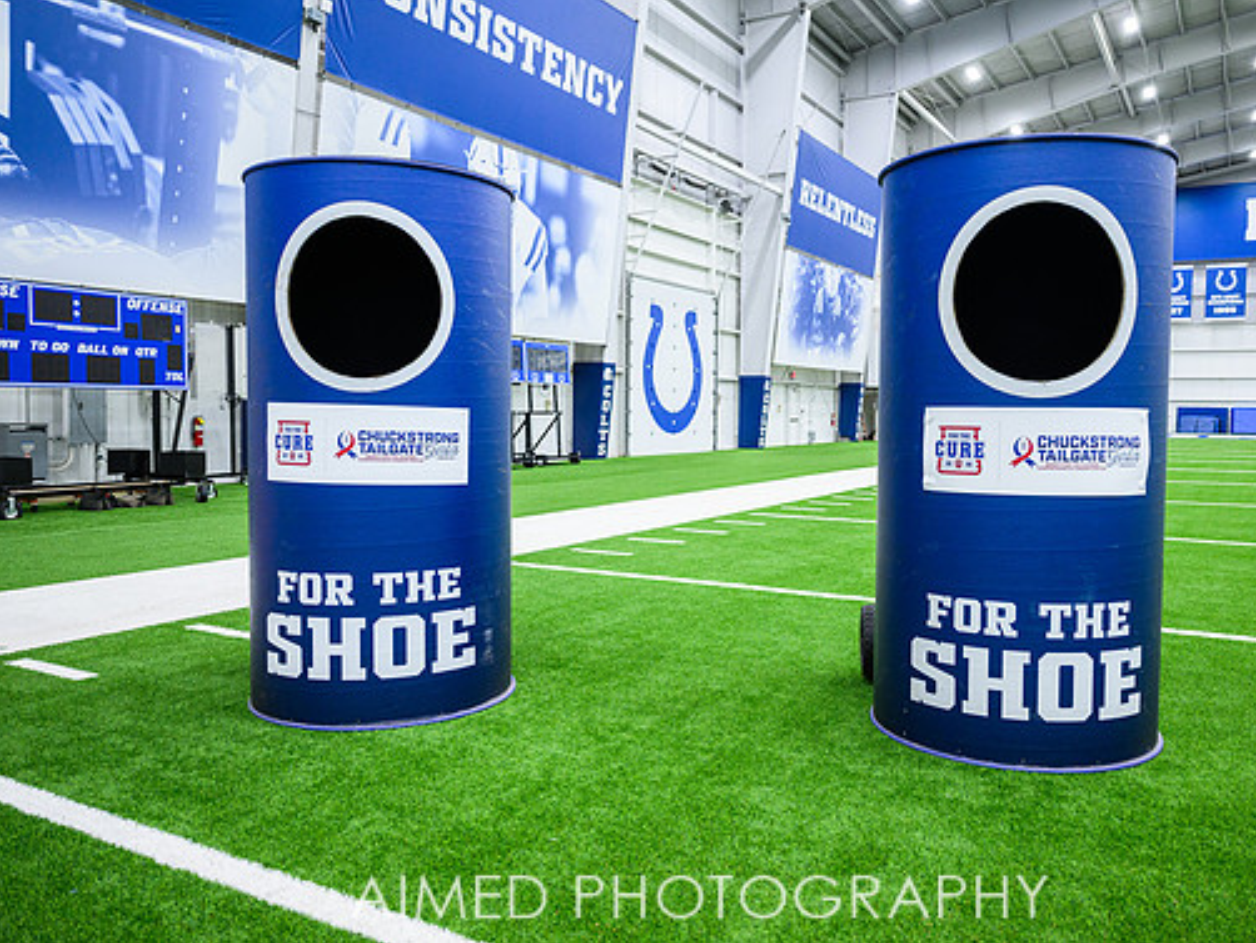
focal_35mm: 27
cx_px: 703
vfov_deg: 51.4
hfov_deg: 65.1
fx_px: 980
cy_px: 461
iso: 1250
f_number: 2.8
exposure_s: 1/200
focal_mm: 24
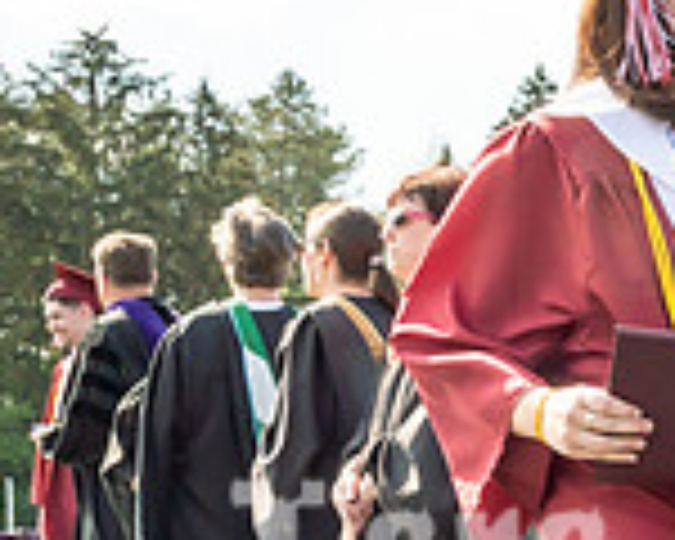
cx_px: 997
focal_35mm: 108
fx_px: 2158
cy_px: 405
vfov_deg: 14.2
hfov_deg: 16.3
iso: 200
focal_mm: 17
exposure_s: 1/800
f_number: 7.1
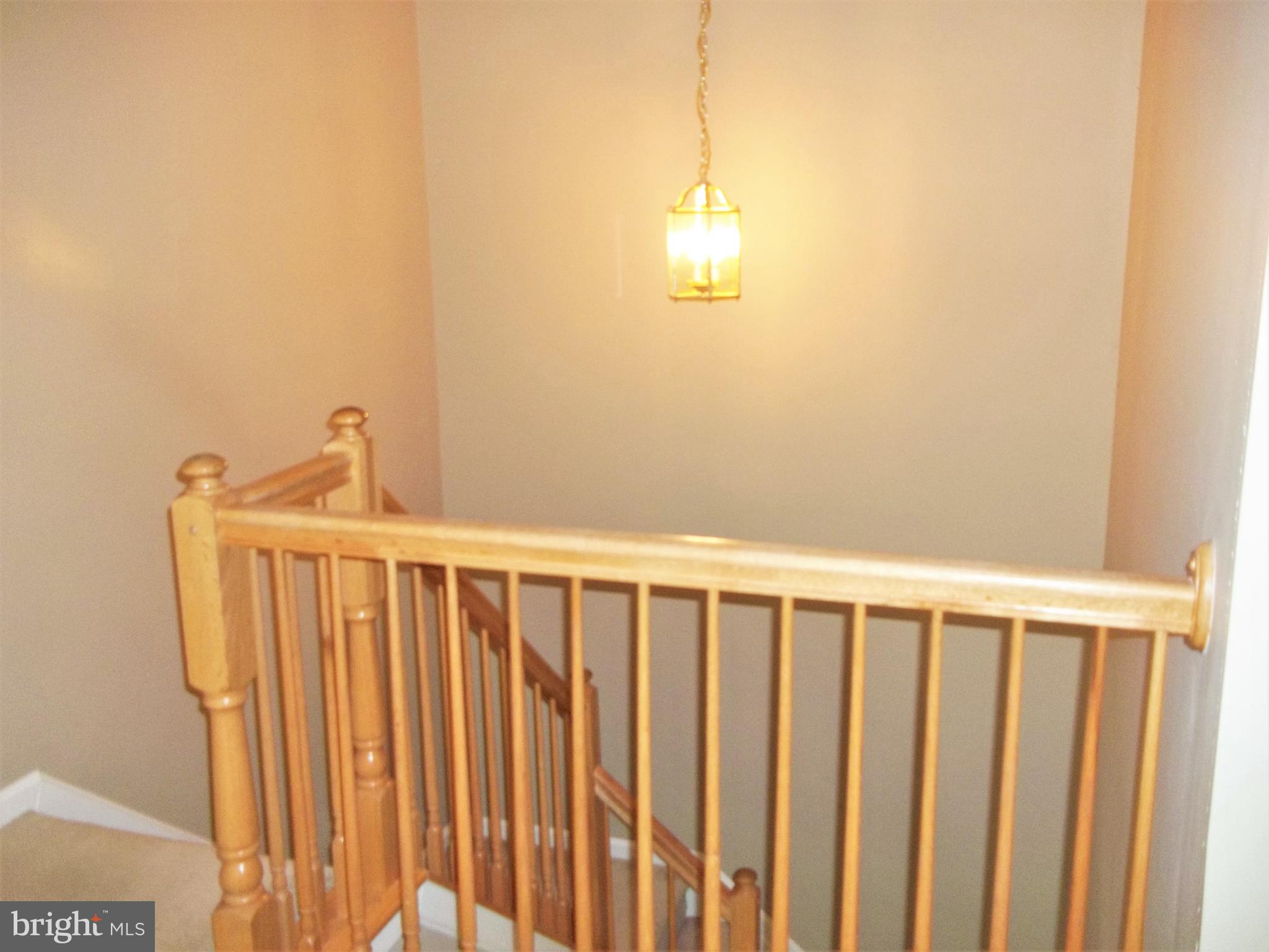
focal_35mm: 32
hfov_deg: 56.8
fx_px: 1173
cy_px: 476
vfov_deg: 44.2
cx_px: 634
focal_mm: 5.7
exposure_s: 1/30
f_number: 2.9
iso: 160
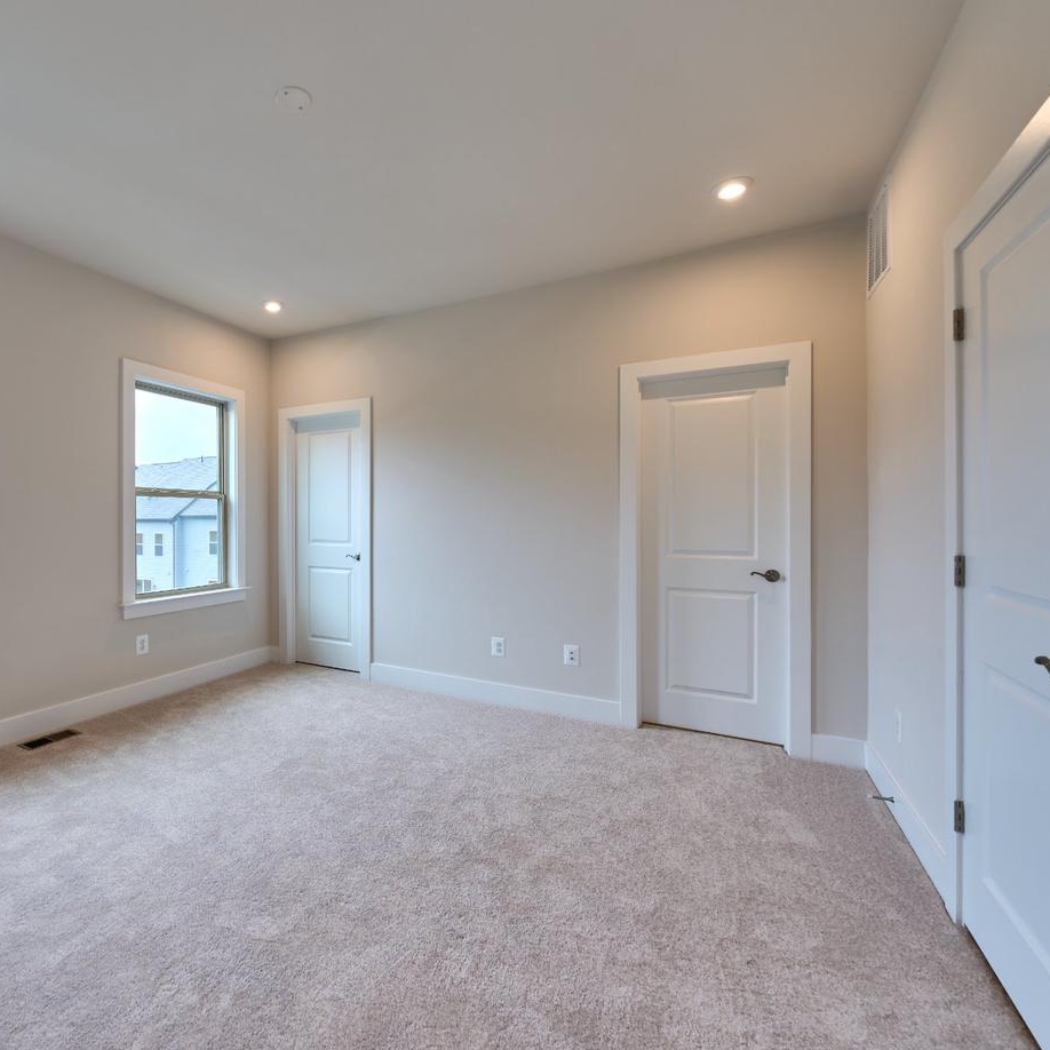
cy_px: 530
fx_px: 549
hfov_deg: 85.1
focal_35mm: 16
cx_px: 372
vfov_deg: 87.4
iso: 500
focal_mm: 12
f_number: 8
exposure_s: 1/400
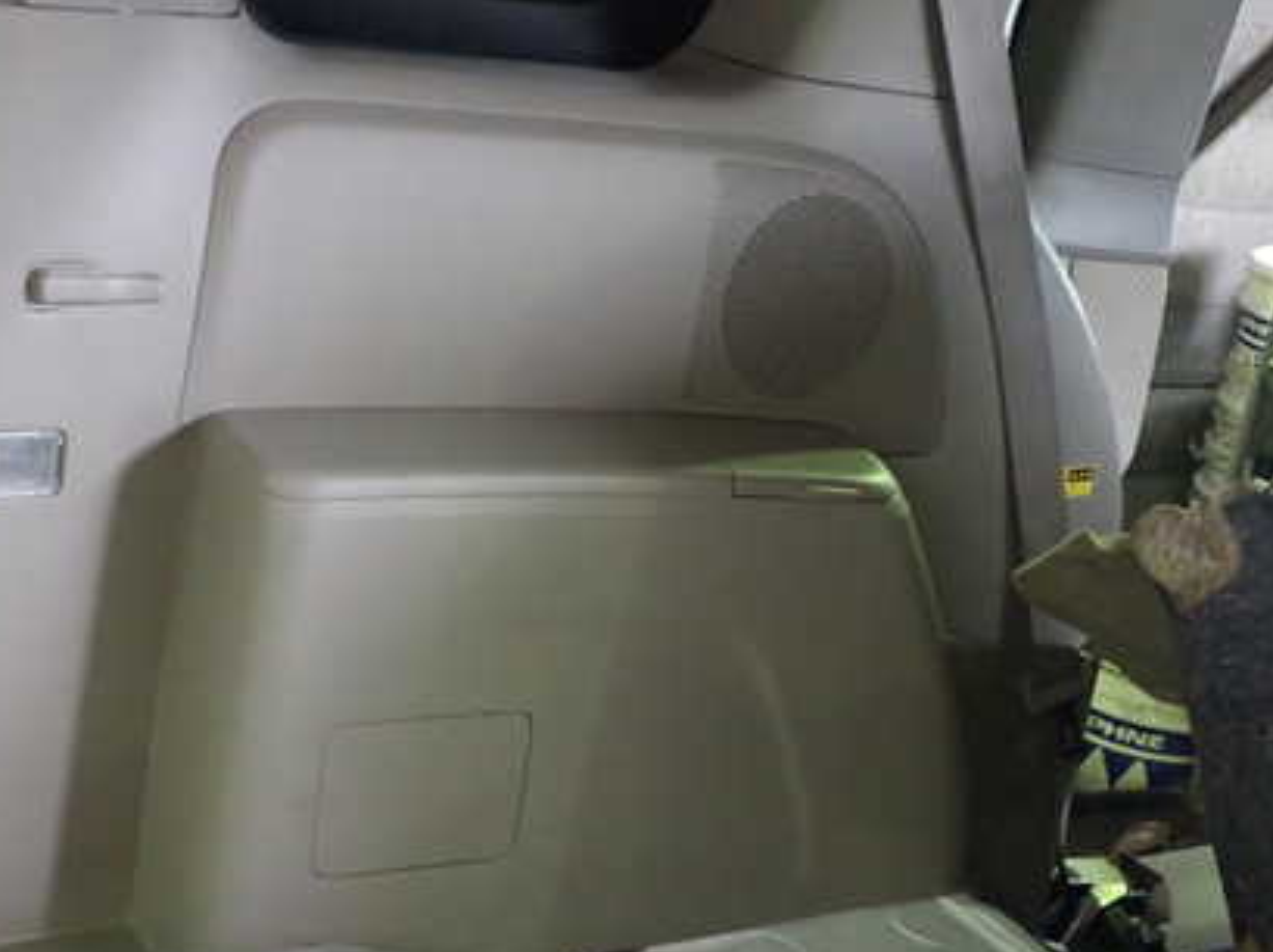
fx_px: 1727
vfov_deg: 30.7
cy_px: 572
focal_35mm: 47
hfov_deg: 39.6
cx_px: 345
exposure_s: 1/30
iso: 800
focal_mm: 5.79
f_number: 2.4
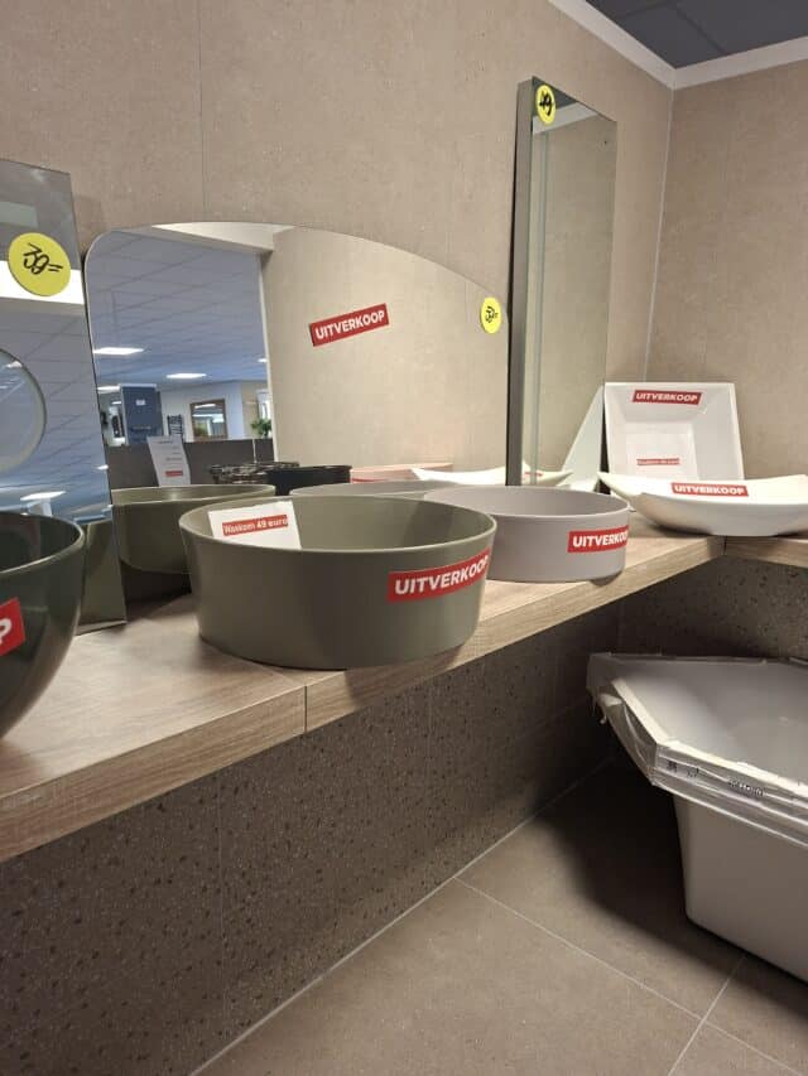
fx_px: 716
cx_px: 404
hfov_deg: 58.9
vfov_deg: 73.9
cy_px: 538
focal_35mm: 23
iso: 250
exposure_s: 1/50
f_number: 1.8
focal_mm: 5.54
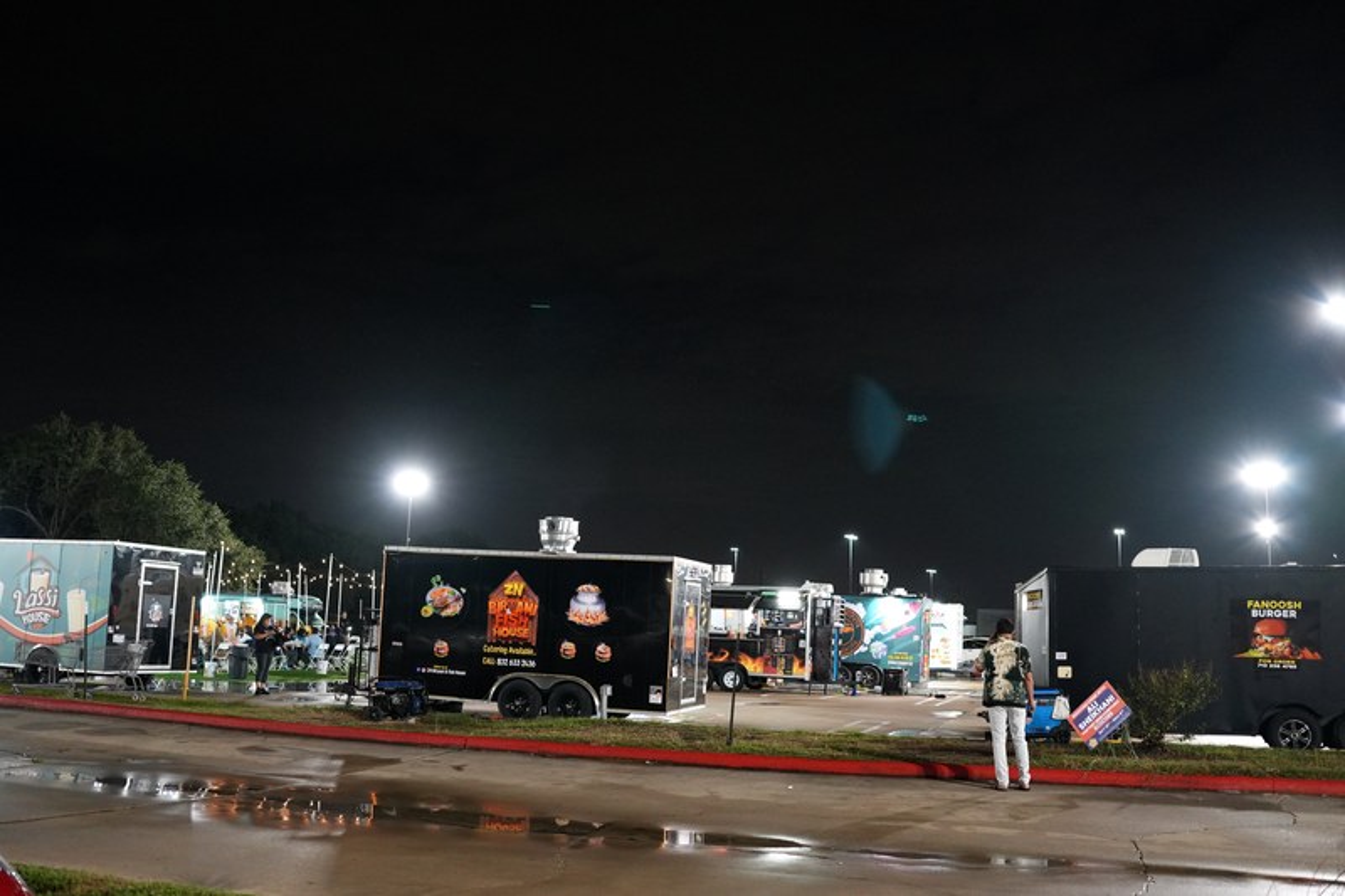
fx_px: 1289
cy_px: 448
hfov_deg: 55.1
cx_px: 672
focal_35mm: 34
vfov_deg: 38.3
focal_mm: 23
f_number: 2
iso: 2000
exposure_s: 1/160
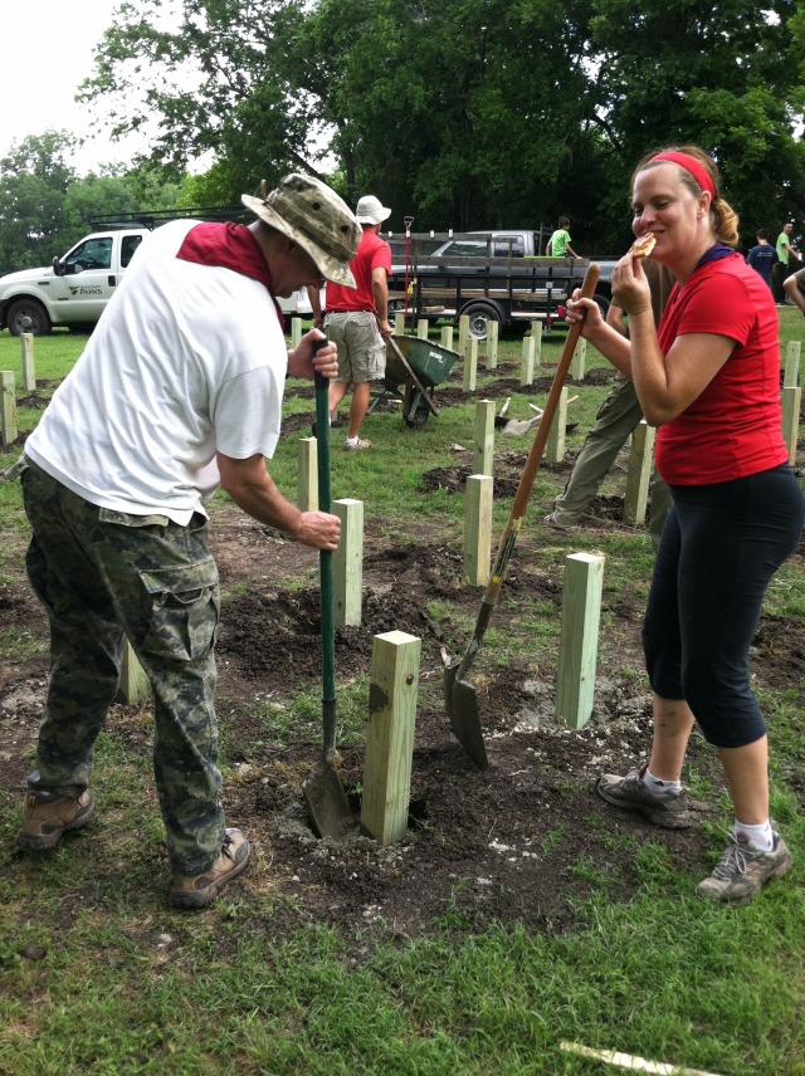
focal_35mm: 35
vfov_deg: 52.7
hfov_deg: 40.6
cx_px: 402
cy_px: 538
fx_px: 1087
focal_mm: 3.85
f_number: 2.8
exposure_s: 1/177
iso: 80
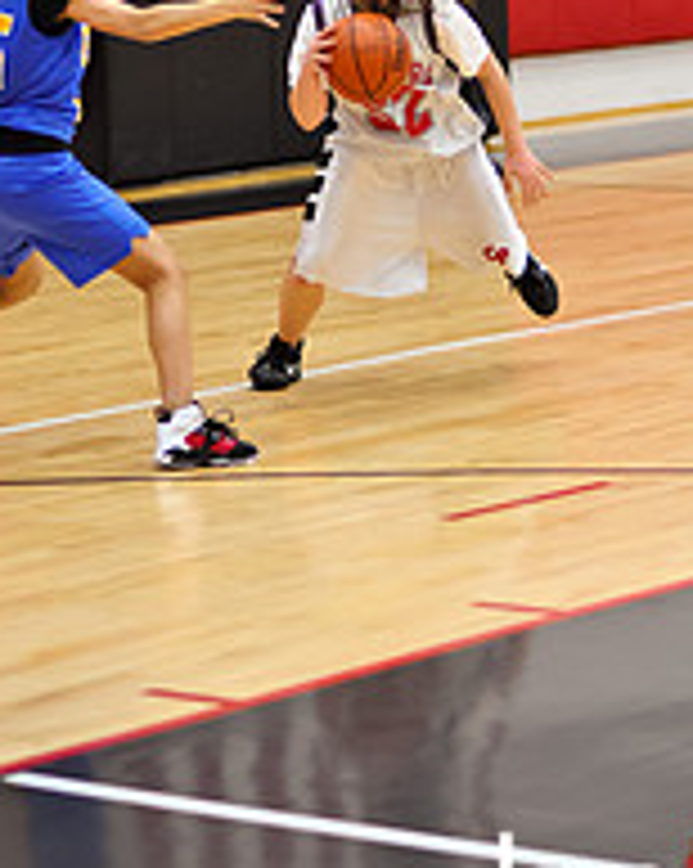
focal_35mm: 186
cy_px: 58
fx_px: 4776
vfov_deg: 10.3
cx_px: 403
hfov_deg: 8.3
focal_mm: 85
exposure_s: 1/500
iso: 1600
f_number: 2
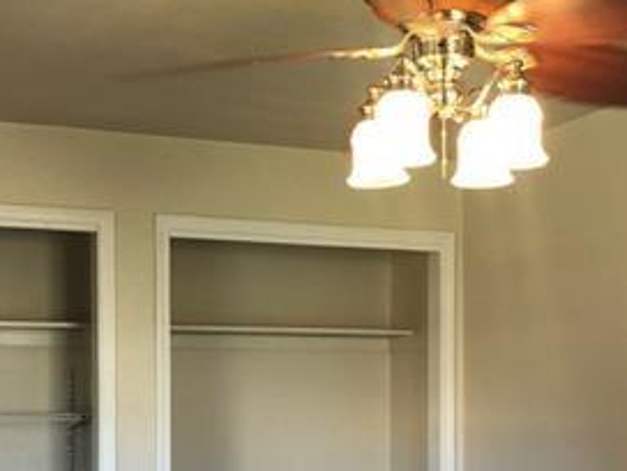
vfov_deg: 21.8
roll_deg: -0.5
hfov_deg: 29.4
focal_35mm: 66
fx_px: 1195
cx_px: 325
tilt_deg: +0.6
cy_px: 416
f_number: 1.8
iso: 40
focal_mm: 3.99
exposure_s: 1/24
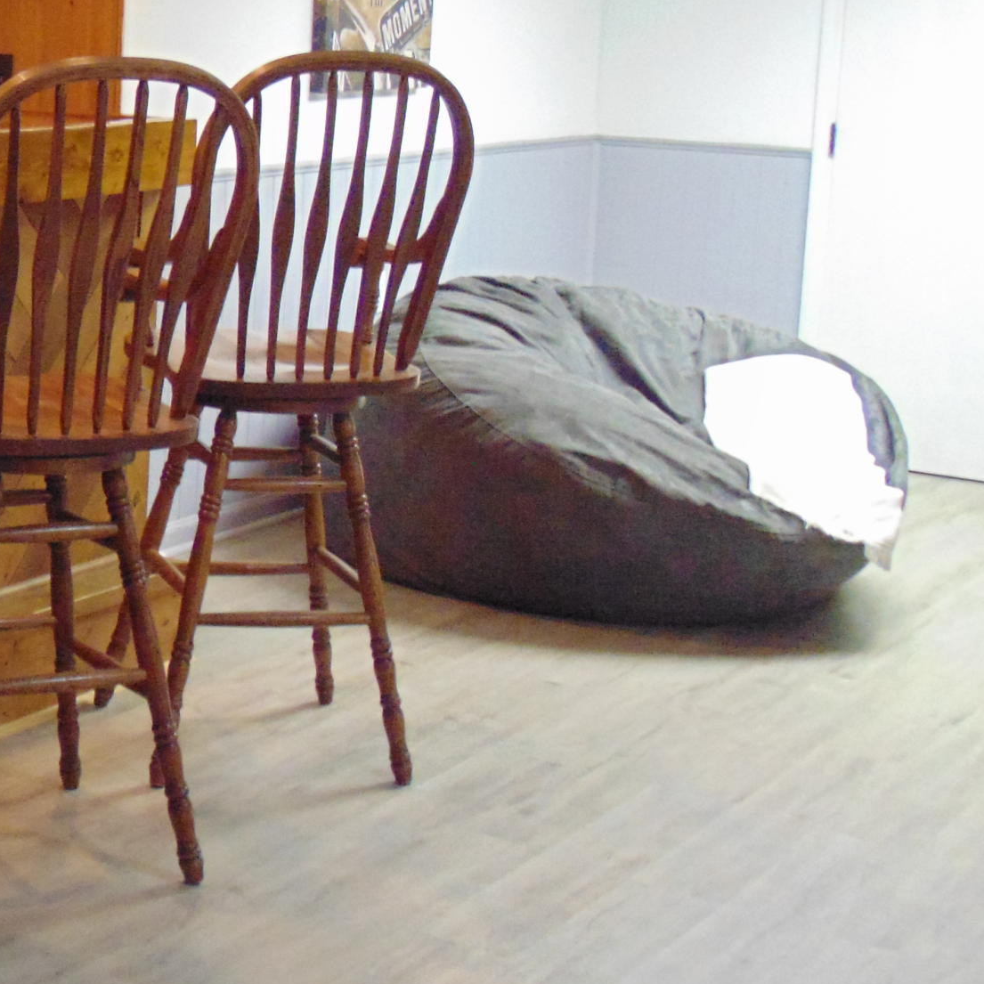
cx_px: -194
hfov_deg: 22.2
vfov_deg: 23.8
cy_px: 289
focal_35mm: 72
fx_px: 2316
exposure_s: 1/13
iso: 400
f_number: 3.1
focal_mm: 5.4
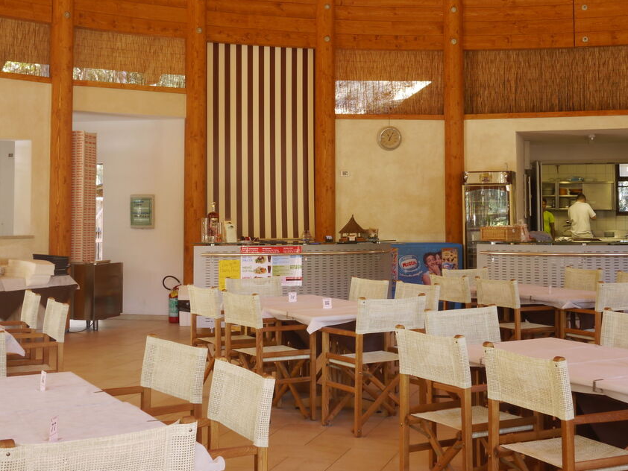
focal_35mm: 57
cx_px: 363
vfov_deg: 25.5
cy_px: 149
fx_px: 1034
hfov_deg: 33.7
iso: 100
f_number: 16
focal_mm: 20
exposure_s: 1.3
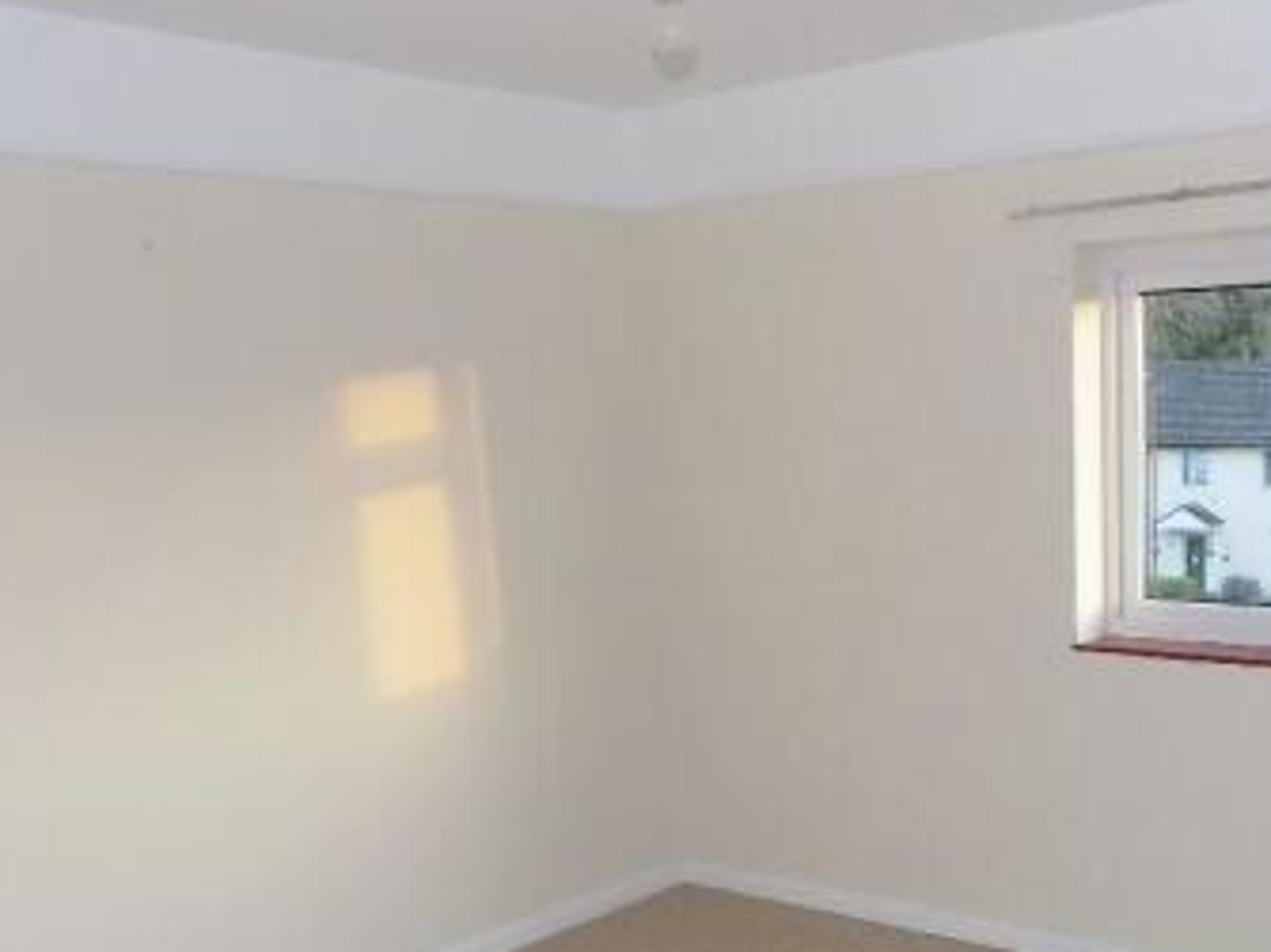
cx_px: 909
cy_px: 776
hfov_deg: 45.6
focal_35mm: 40
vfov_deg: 34.7
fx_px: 1468
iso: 200
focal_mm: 4
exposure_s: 1/30
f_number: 3.1
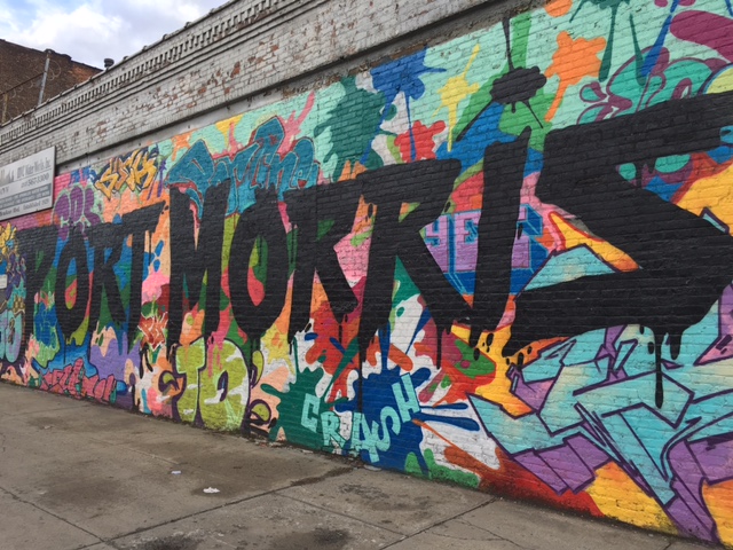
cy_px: 275
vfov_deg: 48.2
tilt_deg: +4.2
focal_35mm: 29
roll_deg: +0.0
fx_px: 614
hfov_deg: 61.7
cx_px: 366
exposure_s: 1/260
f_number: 2.2
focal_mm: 4.15
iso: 25
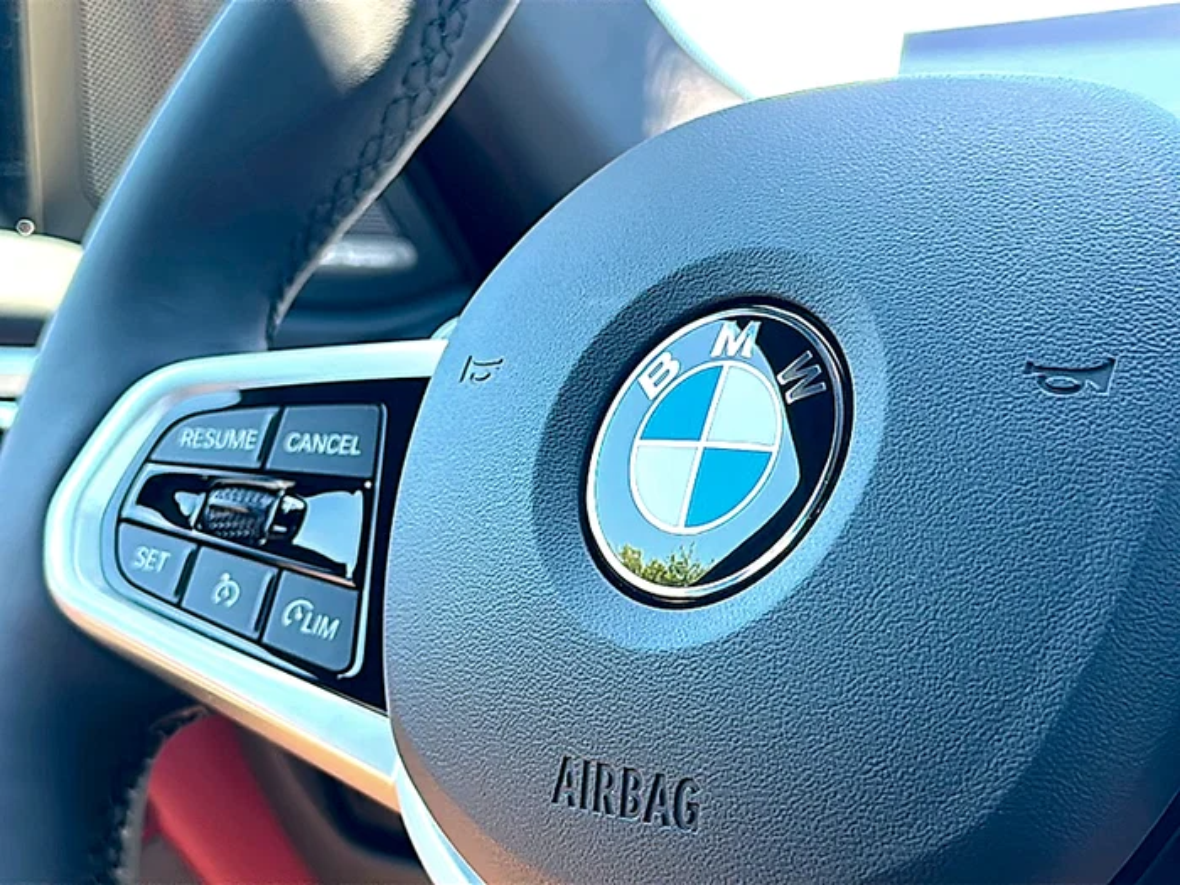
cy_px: 442
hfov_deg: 38.9
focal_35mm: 49
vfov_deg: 29.7
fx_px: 1670
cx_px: 590
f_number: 1.78
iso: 64
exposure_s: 1/144
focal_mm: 6.86
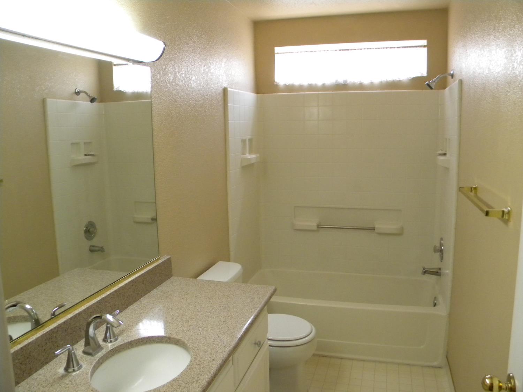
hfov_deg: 63.4
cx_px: 262
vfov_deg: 49.7
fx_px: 423
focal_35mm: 28
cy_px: 196
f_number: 3.5
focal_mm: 5
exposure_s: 1/46.5
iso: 400
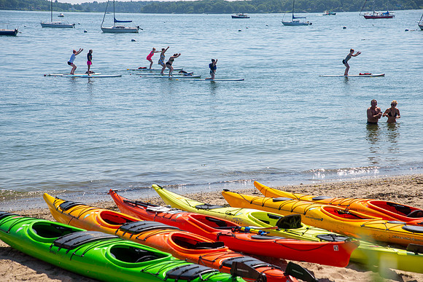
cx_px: 212
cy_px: 141
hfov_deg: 21.9
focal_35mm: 93
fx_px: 1093
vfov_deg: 14.7
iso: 100
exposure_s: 1/250
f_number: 8
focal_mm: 92
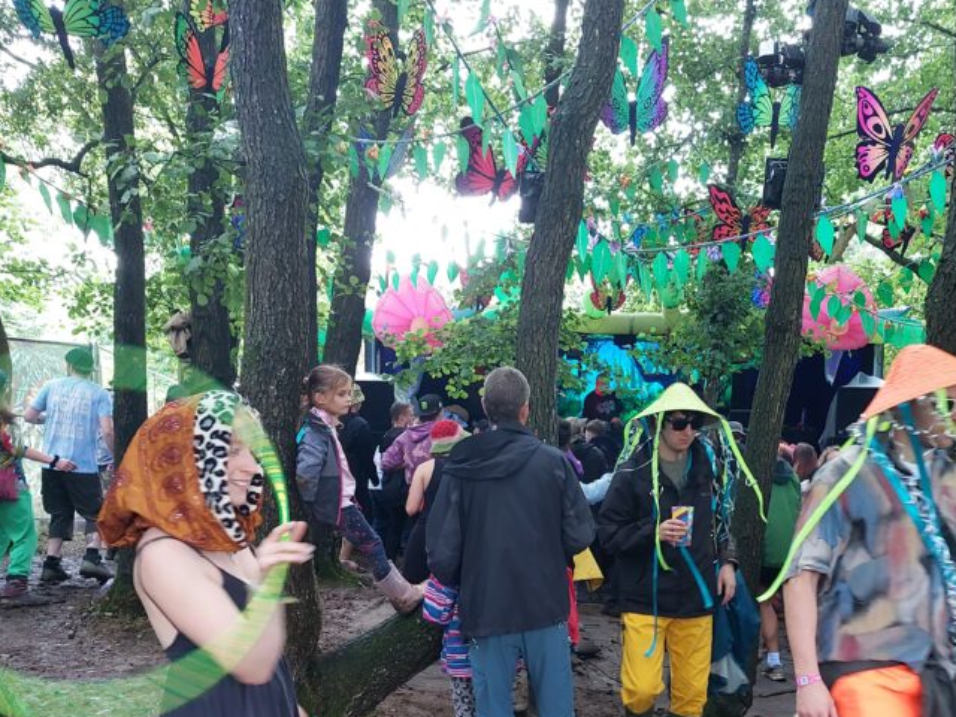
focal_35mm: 40
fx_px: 1105
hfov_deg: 46.3
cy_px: 517
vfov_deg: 35.3
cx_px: 611
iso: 200
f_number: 1.8
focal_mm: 5.23
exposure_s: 1/50
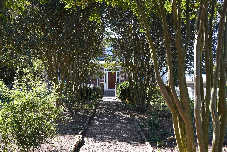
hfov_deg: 47.4
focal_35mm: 41
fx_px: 259
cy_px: 76
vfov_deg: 32.6
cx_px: 114
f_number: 10
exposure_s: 1/100
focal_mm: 41
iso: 800
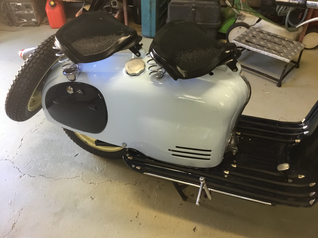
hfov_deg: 58.4
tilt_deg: -40.9
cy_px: 119
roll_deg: +2.8
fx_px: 285
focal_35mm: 31
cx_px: 159
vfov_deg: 45.4
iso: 125
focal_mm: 3.3
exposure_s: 1/33
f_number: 2.4
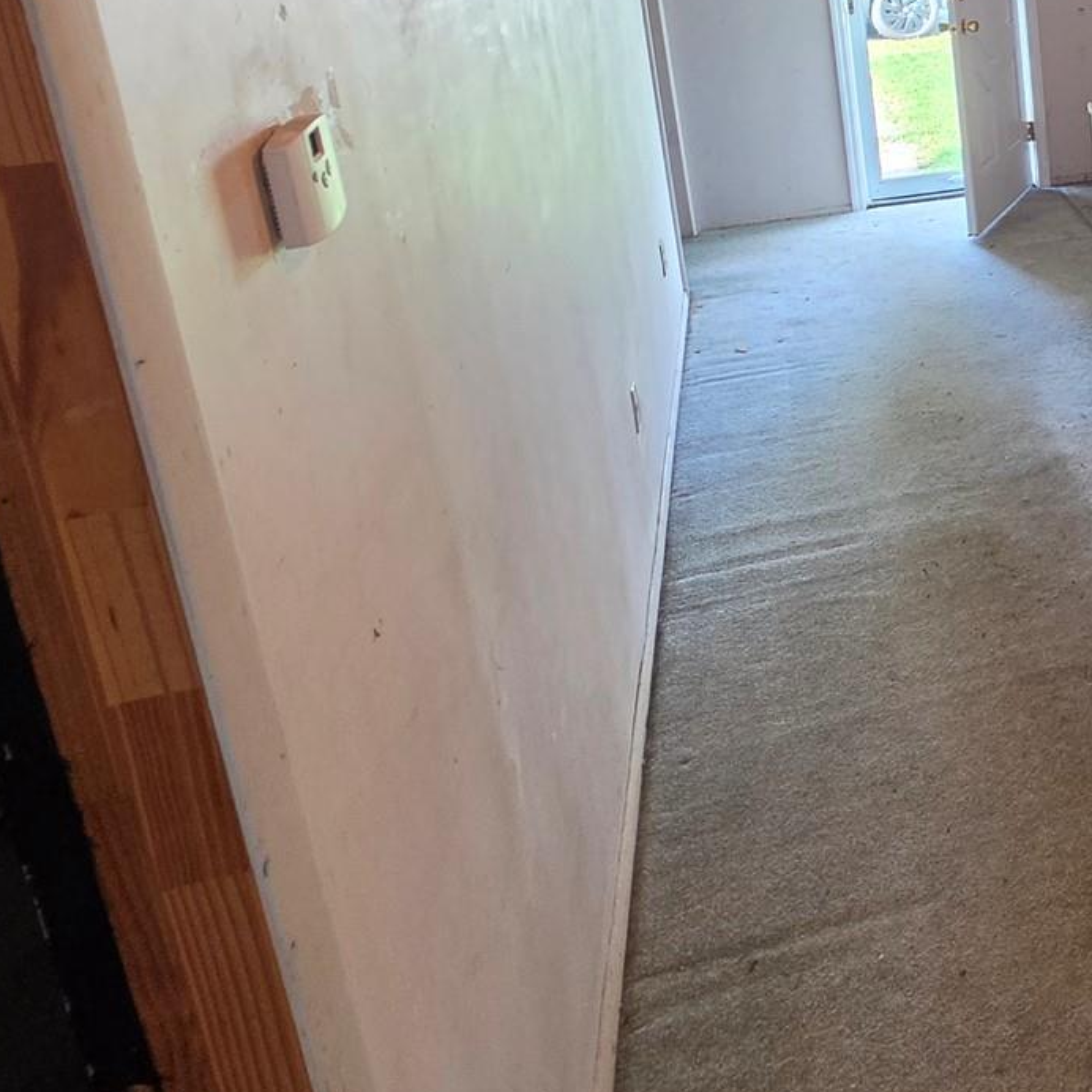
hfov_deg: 40.9
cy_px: 155
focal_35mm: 34
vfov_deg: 44.9
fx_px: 1213
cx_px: 1144
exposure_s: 1/120
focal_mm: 2.2
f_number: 1.9
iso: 250
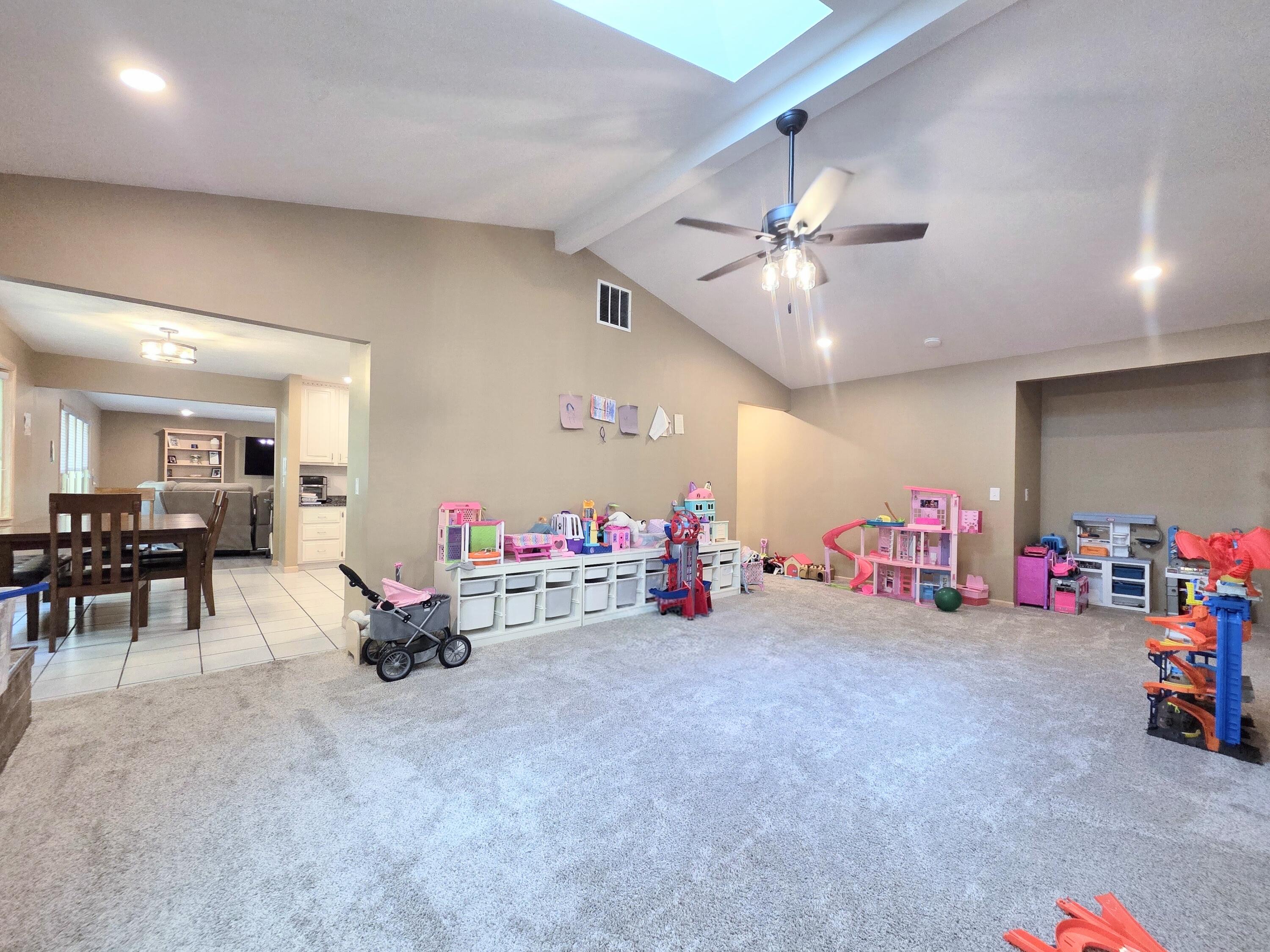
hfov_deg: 106.2
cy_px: 476
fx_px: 477
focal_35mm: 13
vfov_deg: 89.9
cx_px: 635
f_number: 2.2
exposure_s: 1/60
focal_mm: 2.2
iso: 400
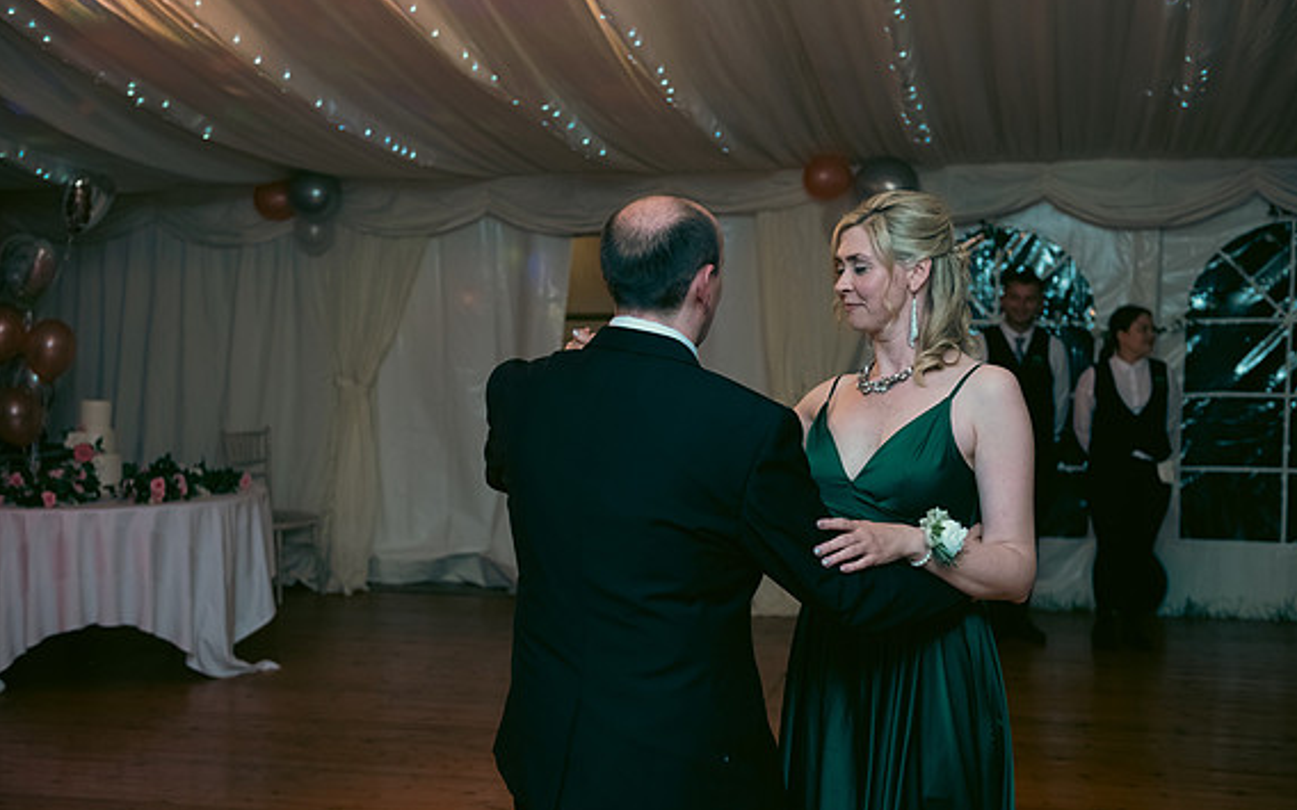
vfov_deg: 25.8
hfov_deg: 40.3
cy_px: 428
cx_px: 642
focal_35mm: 50
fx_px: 1767
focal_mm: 48
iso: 800
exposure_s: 1/160
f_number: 3.5
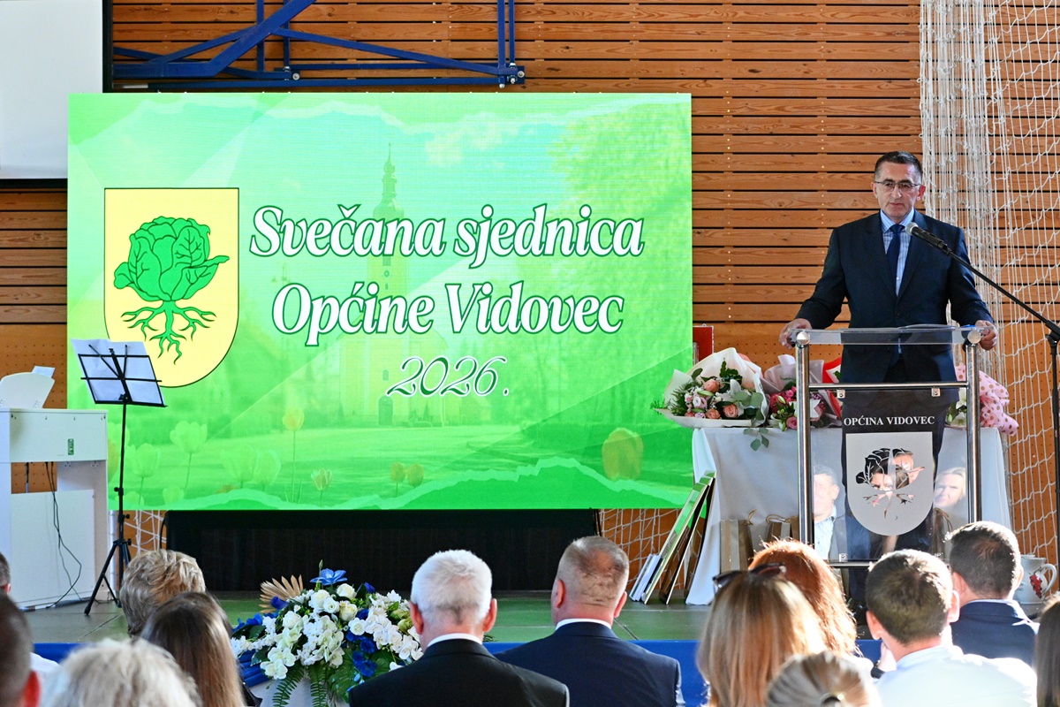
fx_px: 3180
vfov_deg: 12.7
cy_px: 354
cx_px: 530
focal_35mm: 108
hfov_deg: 18.9
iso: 2500
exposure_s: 1/320
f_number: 5
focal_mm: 72
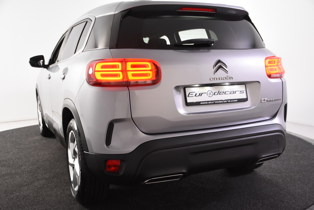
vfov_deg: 35.9
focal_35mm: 37
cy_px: 106
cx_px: 156
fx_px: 323
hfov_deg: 51.9
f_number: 4.5
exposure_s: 1/80
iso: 1600
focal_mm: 24
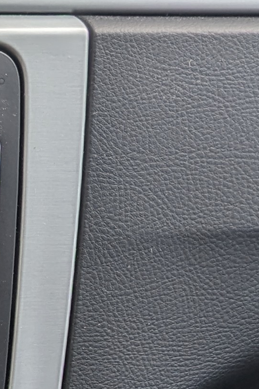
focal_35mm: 139
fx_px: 1501
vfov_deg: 14.1
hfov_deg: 9.2
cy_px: 531
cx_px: -263
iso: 46
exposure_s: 1/371
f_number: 1.73
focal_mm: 4.38
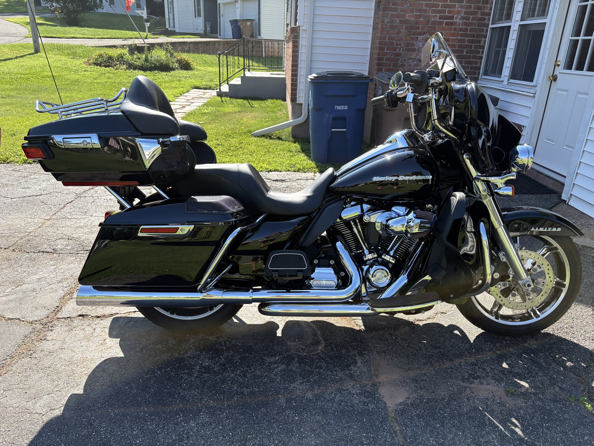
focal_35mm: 26
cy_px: 223
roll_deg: -3.0
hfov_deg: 67.3
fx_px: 446
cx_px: 297
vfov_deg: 53.1
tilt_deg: -21.2
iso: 64
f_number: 1.6
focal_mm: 5.96
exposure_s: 1/1196
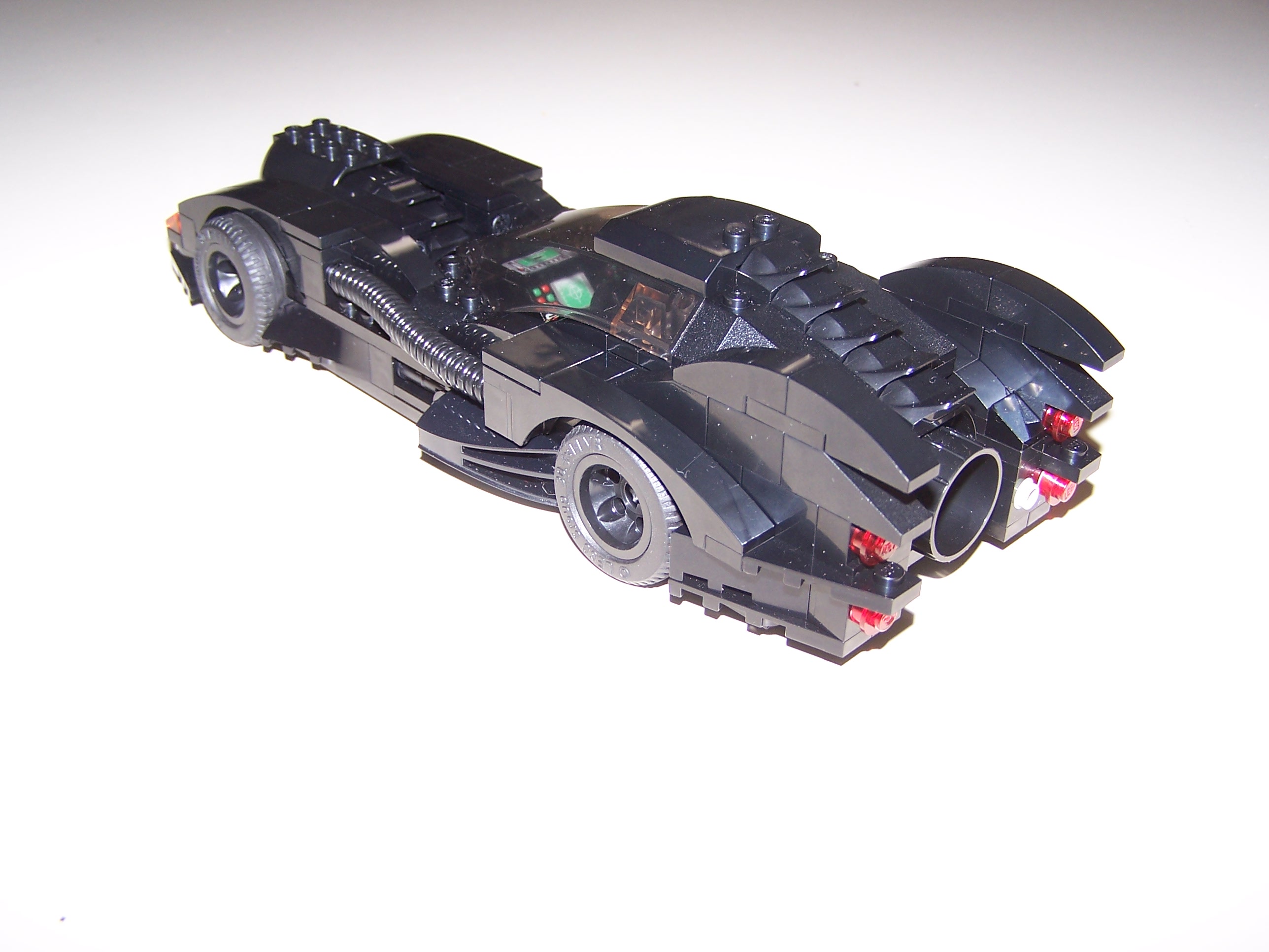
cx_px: 634
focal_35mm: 38
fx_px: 1393
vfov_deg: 37.7
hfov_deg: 49.0
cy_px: 476
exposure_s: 1/60
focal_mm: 6.3
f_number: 2.8
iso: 80
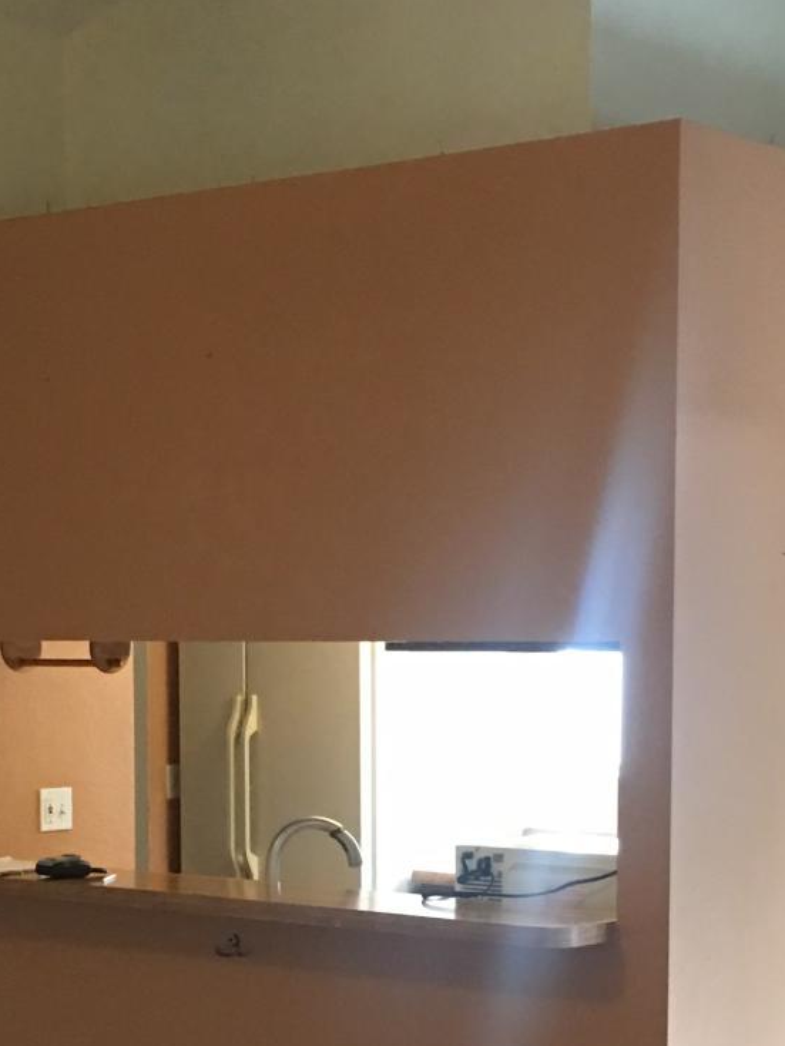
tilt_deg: -1.3
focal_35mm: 79
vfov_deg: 24.3
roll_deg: -0.1
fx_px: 2387
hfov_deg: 18.7
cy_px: 827
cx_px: 423
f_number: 2.2
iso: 100
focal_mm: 4.15
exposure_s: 1/15
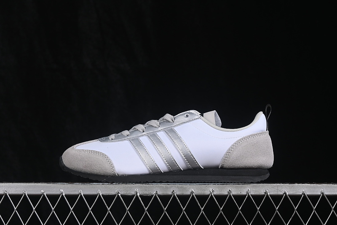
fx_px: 702
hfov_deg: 27.0
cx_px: 168
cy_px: 112
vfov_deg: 18.2
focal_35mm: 75
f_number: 8
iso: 160
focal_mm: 50
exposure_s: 1/80
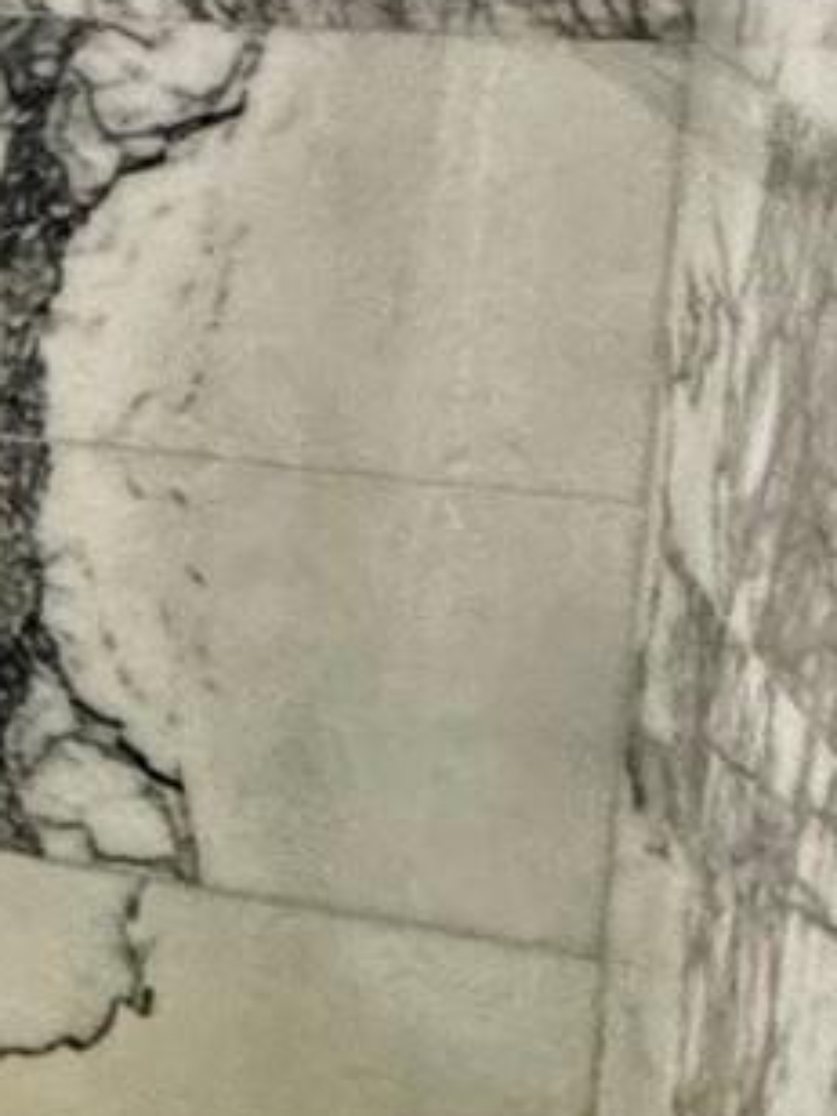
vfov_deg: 20.4
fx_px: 2998
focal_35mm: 93
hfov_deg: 8.9
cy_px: 7
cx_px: -2279
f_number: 2.2
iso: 500
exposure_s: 1/59
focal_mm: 2.22
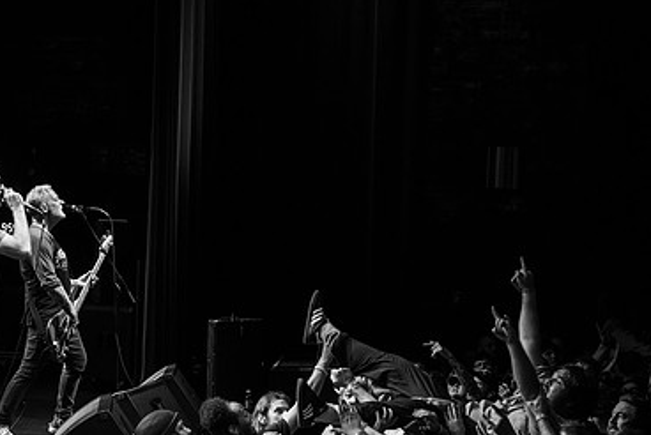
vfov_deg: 18.9
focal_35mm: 72
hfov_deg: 28.0
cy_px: 309
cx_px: 254
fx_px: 1303
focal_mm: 38
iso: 3200
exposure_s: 1/125
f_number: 3.2
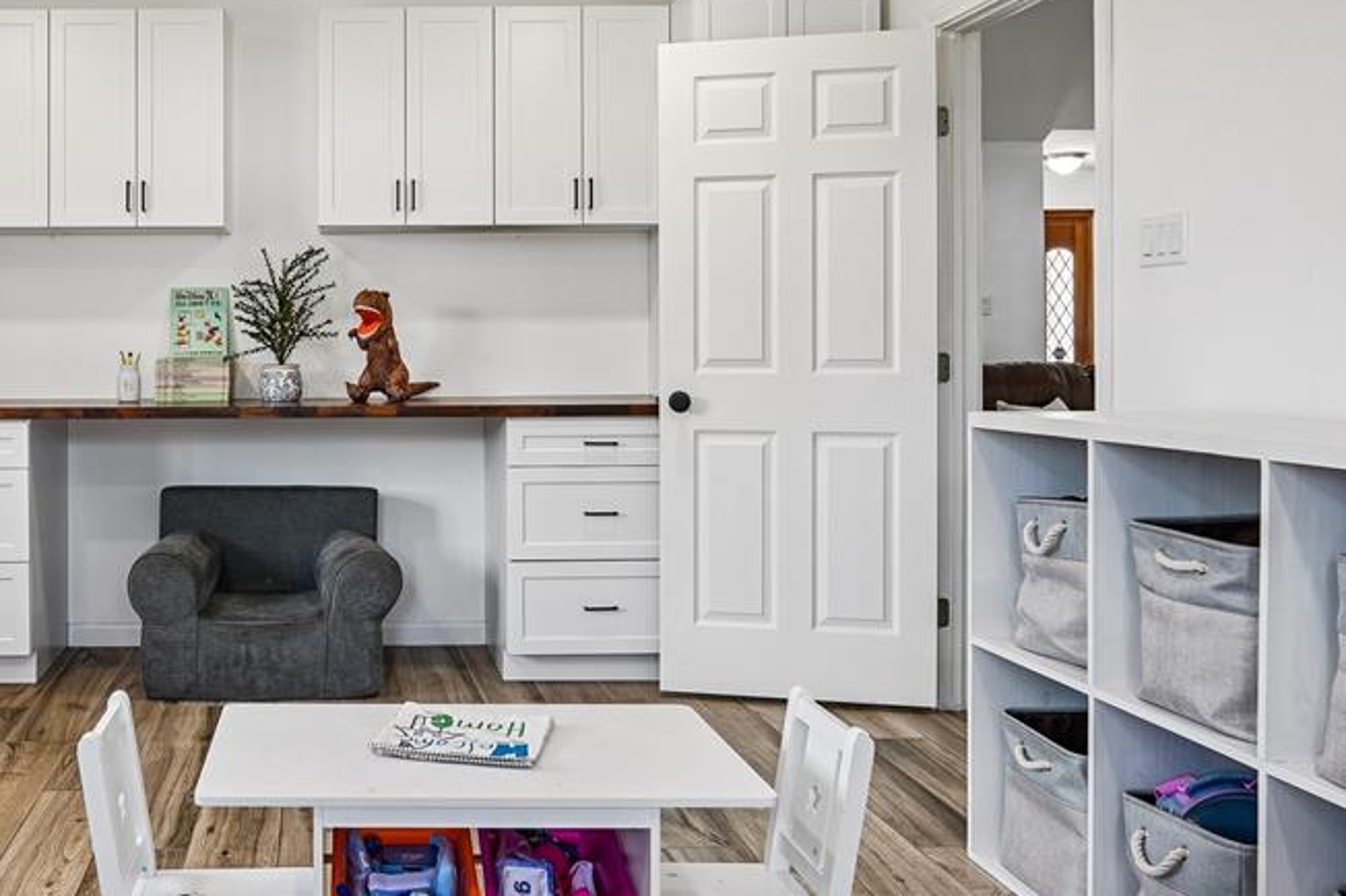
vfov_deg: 39.6
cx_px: 330
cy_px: 328
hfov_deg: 54.5
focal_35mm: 33
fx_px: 1233
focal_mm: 14
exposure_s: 1/5
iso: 100
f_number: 9
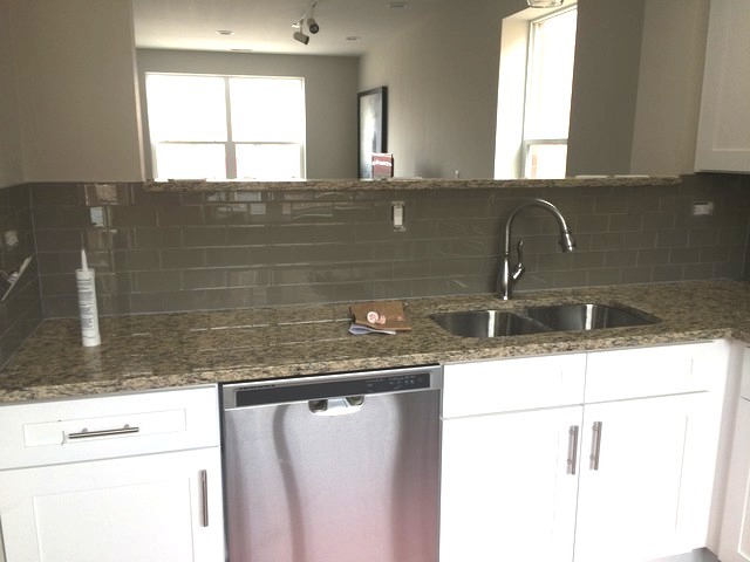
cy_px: 281
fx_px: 628
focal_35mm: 29
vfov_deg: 48.2
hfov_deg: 61.7
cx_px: 375
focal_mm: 4.15
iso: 32
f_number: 2.2
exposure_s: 1/40
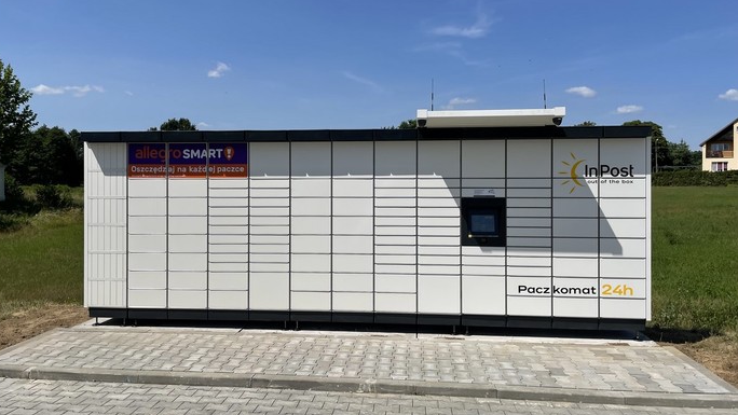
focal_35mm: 29
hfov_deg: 66.1
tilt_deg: -0.3
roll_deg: -0.2
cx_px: 361
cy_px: 185
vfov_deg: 40.1
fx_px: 568
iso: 32
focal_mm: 4.2
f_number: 1.6
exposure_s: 1/6897
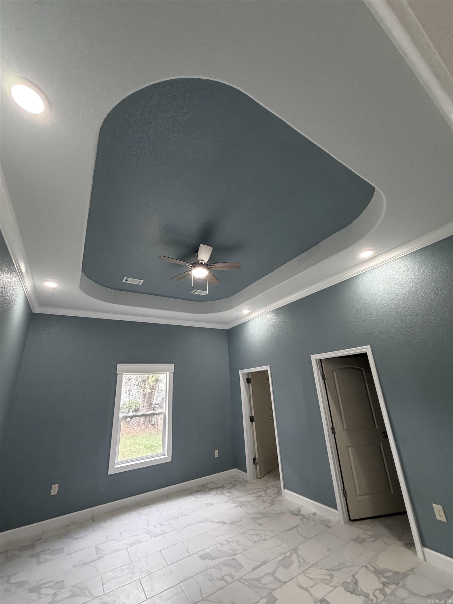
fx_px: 244
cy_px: 302
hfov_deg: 85.7
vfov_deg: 102.1
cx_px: 226
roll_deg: +2.9
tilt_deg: +21.8
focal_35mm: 14
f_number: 2.2
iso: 320
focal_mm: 2.22
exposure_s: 1/120
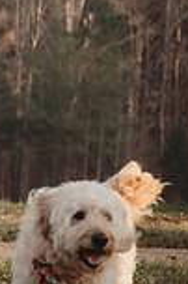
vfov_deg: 9.6
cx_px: -322
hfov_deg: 6.0
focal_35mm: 214
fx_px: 1680
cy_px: 85
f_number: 2.8
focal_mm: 56
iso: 100
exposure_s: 1/500
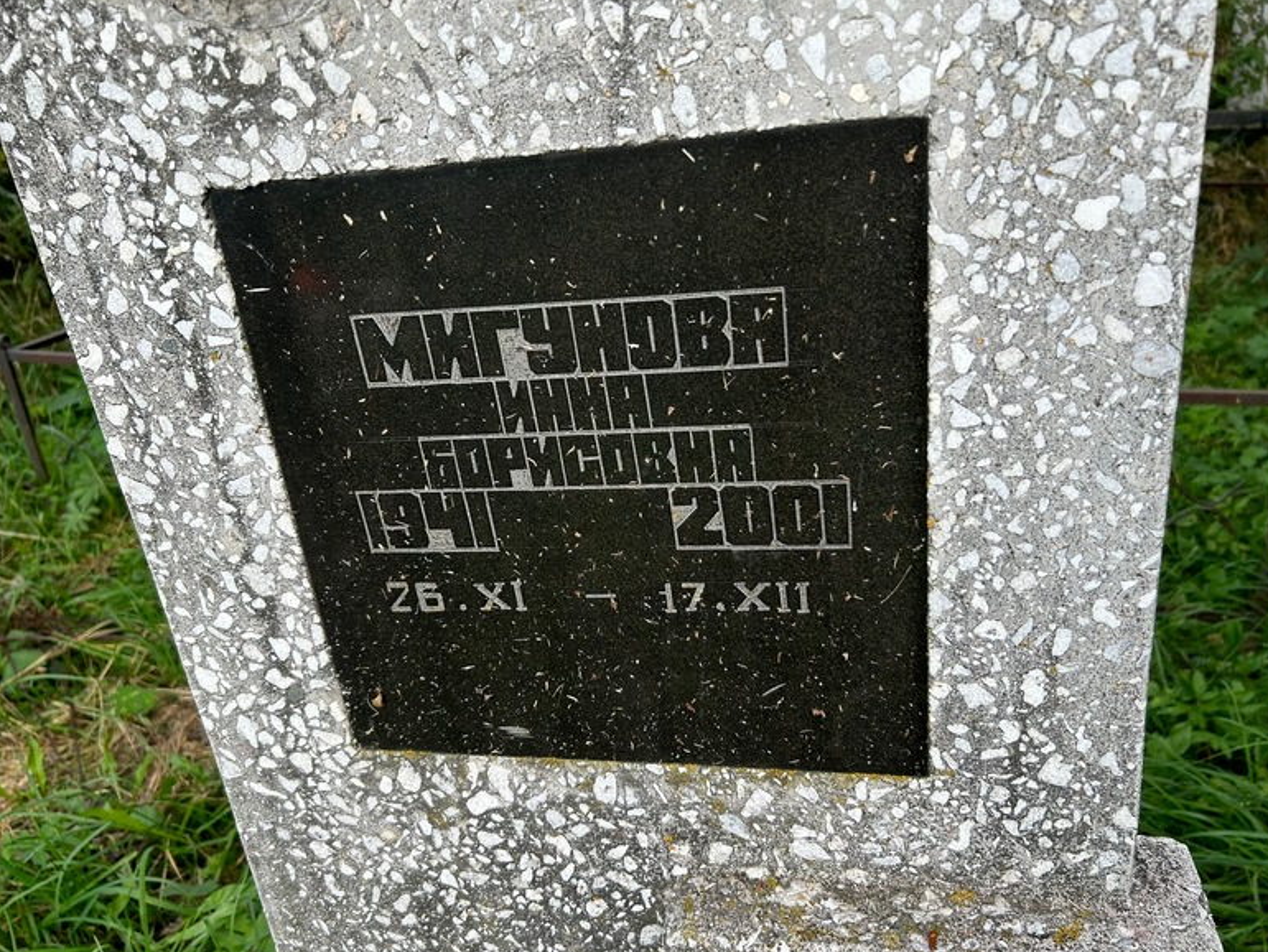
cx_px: 631
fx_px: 989
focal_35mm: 27
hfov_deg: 65.3
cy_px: 489
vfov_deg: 51.4
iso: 50
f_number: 1.5
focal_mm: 5.7
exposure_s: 1/650
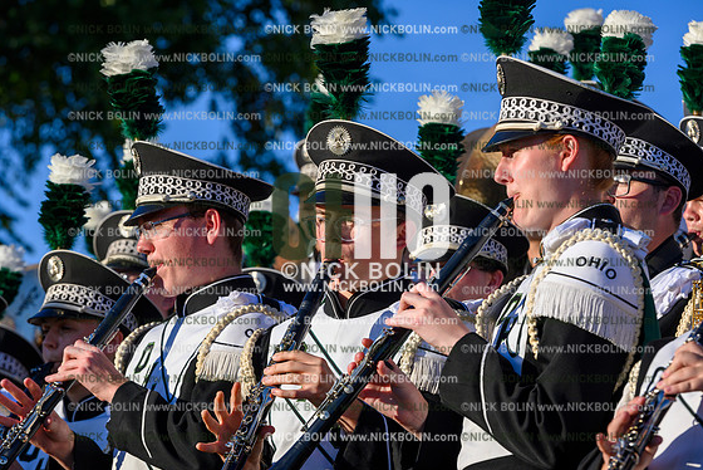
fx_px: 3439
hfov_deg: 11.7
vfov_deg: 7.8
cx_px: 360
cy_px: 233
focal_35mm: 176
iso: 160
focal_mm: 170
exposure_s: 1/640
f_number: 8
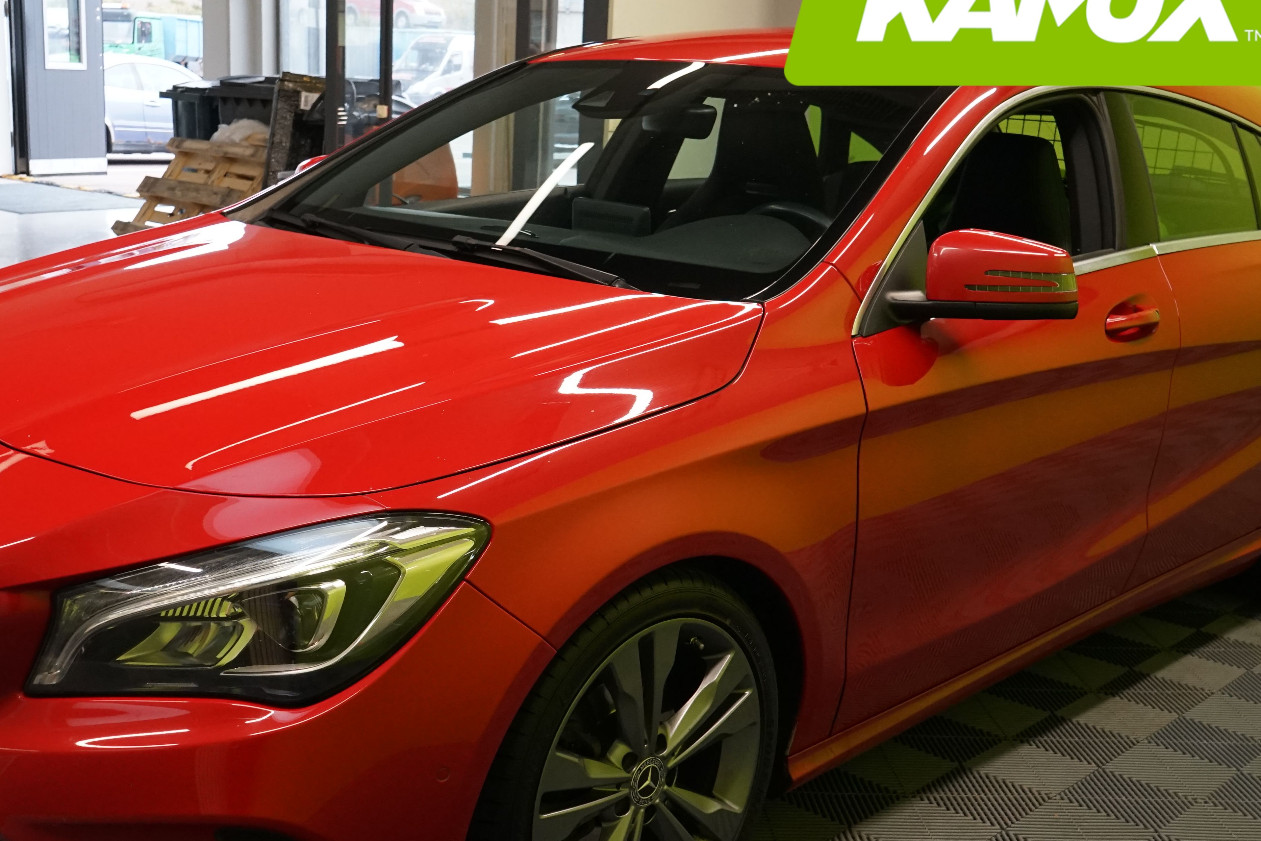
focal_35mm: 45
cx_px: 532
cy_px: 522
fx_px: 1576
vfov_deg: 29.8
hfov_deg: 43.5
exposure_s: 1/30
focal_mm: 28
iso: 2000
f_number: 7.1
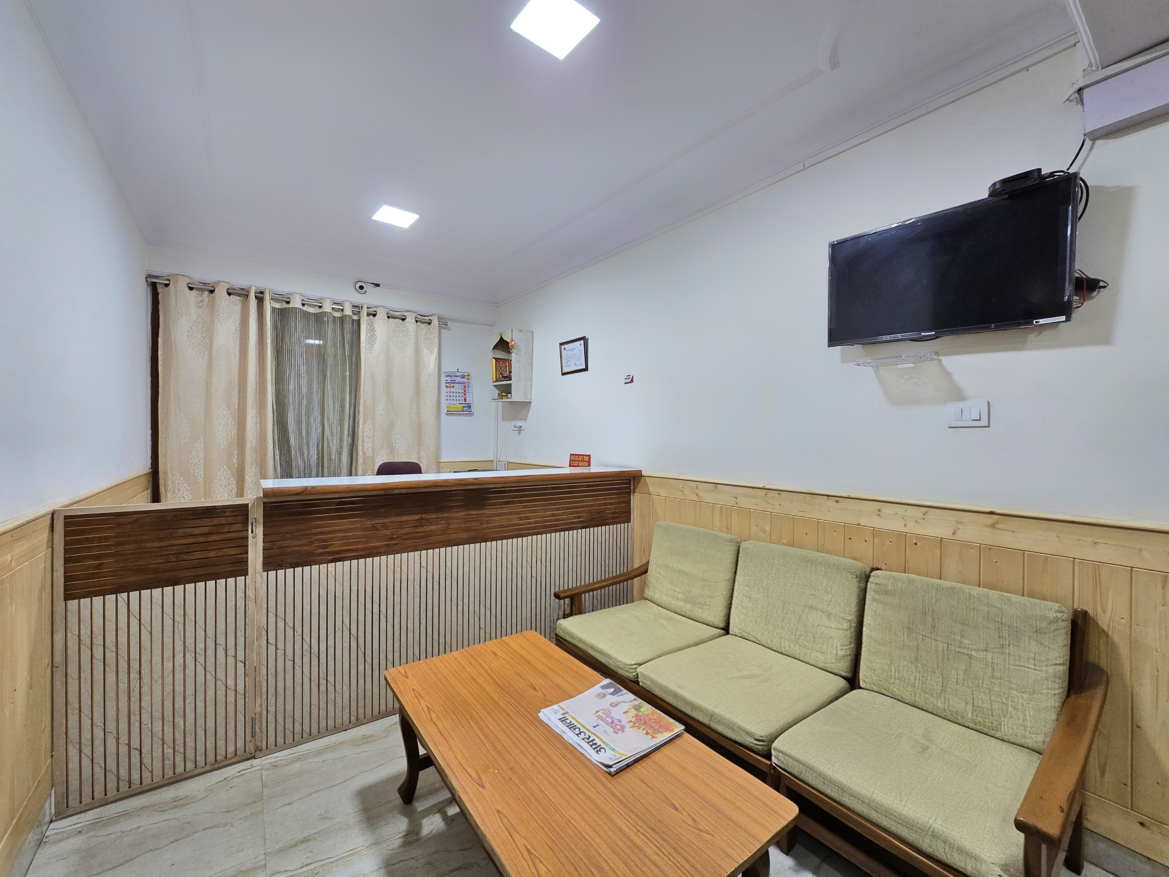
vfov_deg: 89.9
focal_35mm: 13
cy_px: 438
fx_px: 439
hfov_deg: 106.2
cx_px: 584
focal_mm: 2.2
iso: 160
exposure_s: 1/50
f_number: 2.2
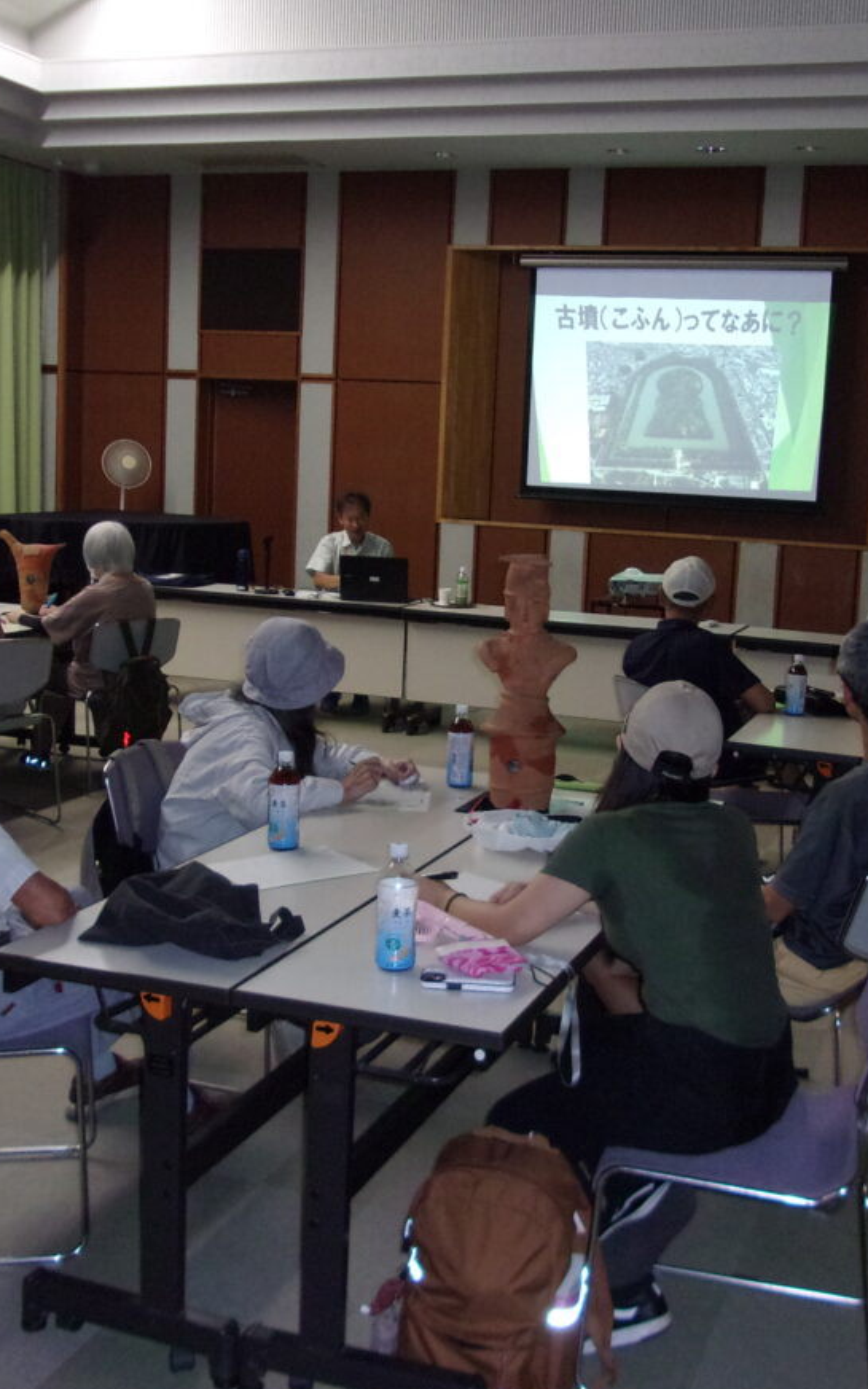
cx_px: 484
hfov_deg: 30.5
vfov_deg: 47.1
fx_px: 1590
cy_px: 636
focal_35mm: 42
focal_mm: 4.9
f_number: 3
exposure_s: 1/34
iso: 250
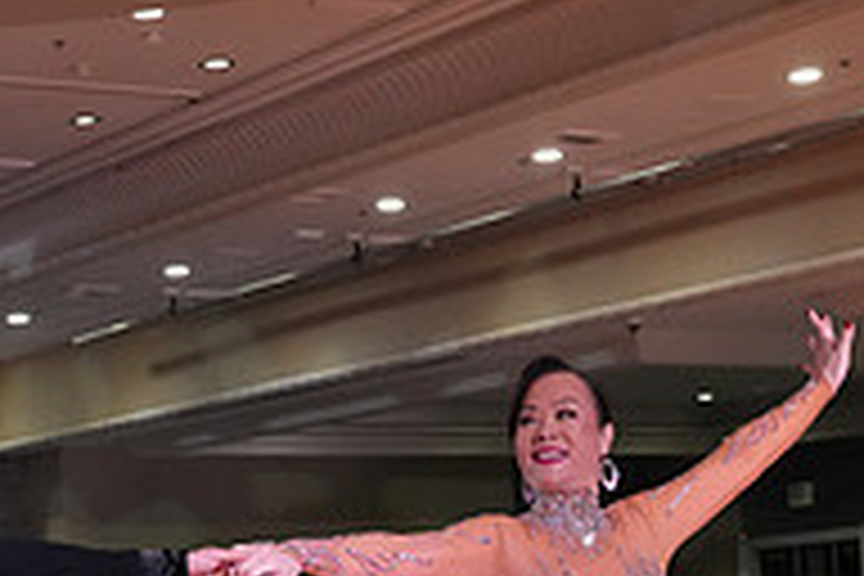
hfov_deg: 18.5
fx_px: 2616
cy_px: 767
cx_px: 144
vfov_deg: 12.2
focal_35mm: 109
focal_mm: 36
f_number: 5.6
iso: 5000
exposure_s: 1/320
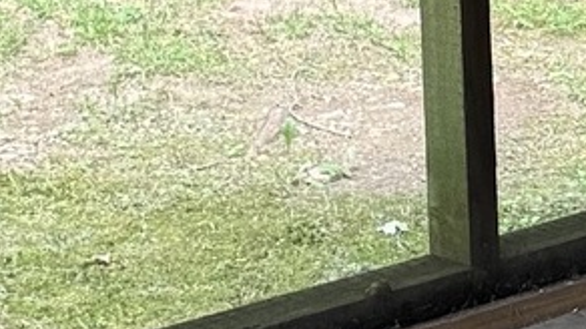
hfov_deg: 9.9
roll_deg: +1.3
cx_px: 1088
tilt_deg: -8.3
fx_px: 3200
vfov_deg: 5.8
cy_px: -197
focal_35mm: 206
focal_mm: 6.76
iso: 320
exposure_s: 1/60
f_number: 1.78
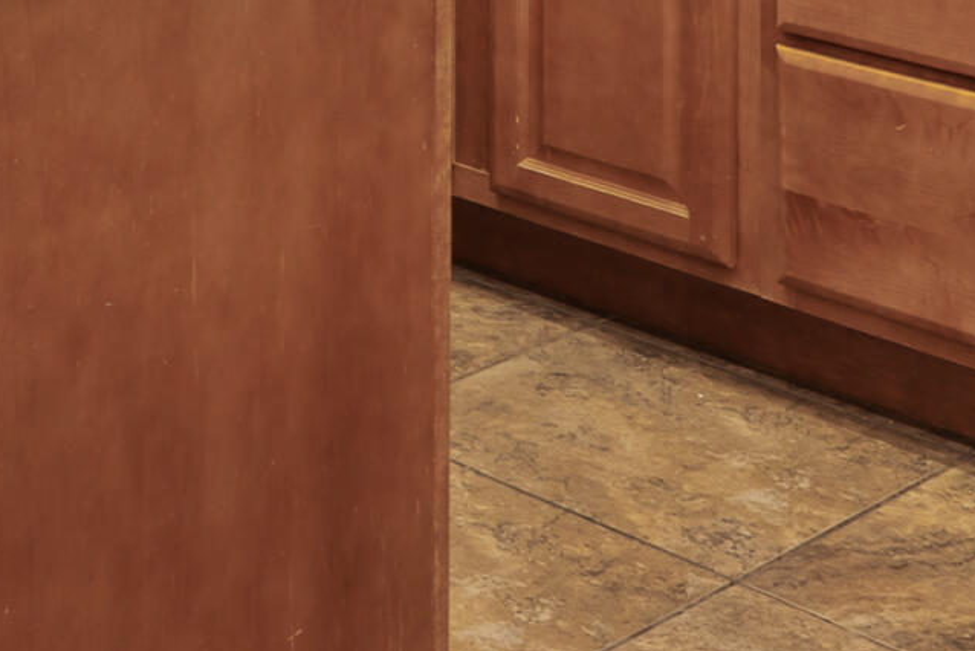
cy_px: -756
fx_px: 2547
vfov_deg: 12.4
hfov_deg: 19.6
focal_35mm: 94
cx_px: -358
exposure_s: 3.2
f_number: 8
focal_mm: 20
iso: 100
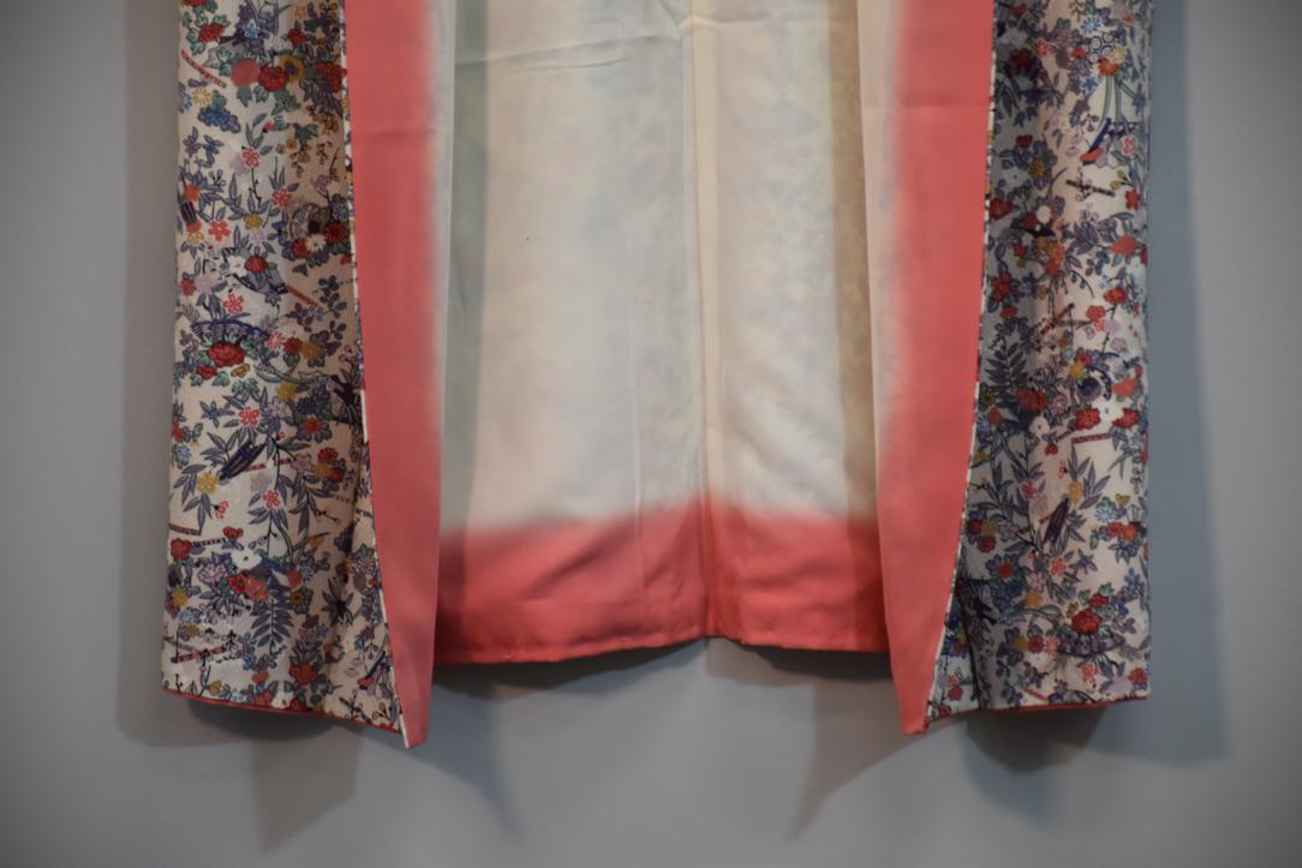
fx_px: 6619
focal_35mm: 183
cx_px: 651
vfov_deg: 7.5
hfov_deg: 11.2
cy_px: 434
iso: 640
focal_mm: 122
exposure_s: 1/60
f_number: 5.6
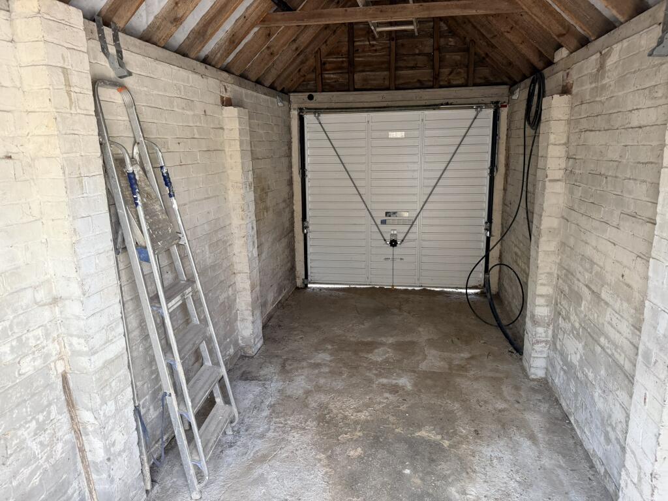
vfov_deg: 56.8
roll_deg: -0.1
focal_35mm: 24
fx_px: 463
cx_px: 334
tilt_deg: -10.6
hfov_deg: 71.6
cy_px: 250
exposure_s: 1/243
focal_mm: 6.76
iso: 200
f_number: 1.78
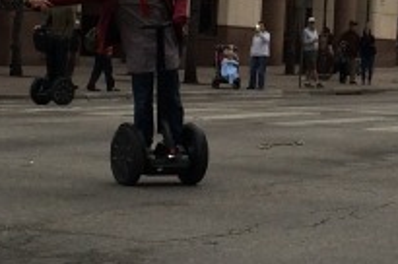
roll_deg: -4.4
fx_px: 1667
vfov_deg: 9.0
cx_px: 320
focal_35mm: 151
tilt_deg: +2.4
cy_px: 23
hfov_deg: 13.5
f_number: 2.2
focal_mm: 4.15
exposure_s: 1/838
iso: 32
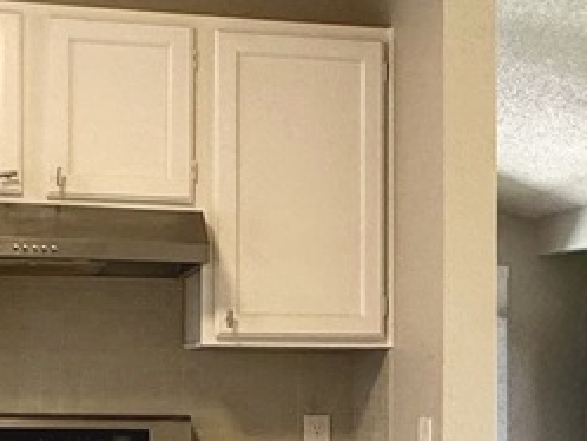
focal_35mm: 81
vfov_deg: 17.9
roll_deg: -0.3
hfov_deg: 24.1
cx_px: 323
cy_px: 396
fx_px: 1374
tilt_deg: -0.9
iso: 250
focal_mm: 2.22
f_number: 2.2
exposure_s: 1/120
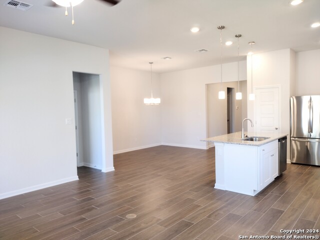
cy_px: 120
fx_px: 250
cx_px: 160
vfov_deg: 51.4
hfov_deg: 65.3
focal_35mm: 27
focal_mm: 4.71
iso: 172
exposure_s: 1/60
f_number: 1.7
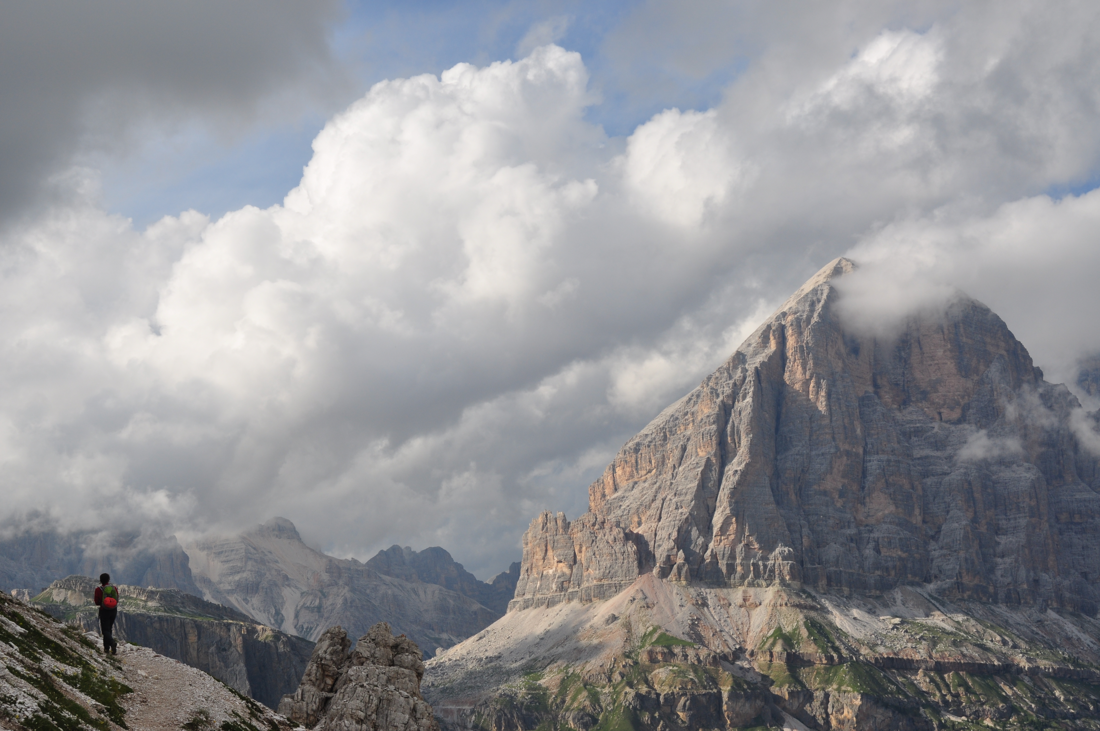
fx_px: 1602
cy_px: 366
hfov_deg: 37.9
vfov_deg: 25.7
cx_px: 550
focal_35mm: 52
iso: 200
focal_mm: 35
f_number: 11
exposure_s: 1/400
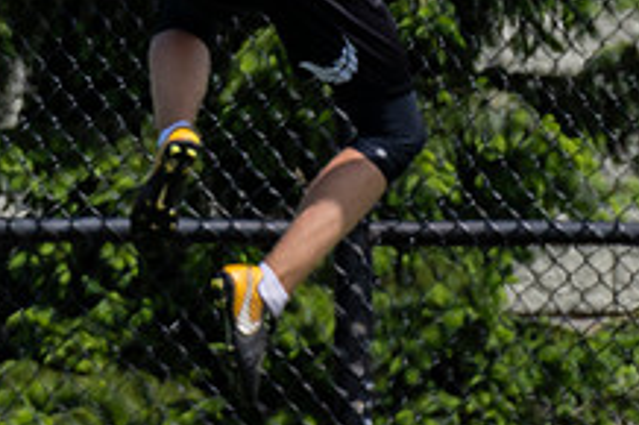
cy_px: -62
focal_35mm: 2612
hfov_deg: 0.8
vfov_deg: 0.5
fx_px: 46327
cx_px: 343
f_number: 4
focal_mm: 400
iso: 200
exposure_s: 1/1600
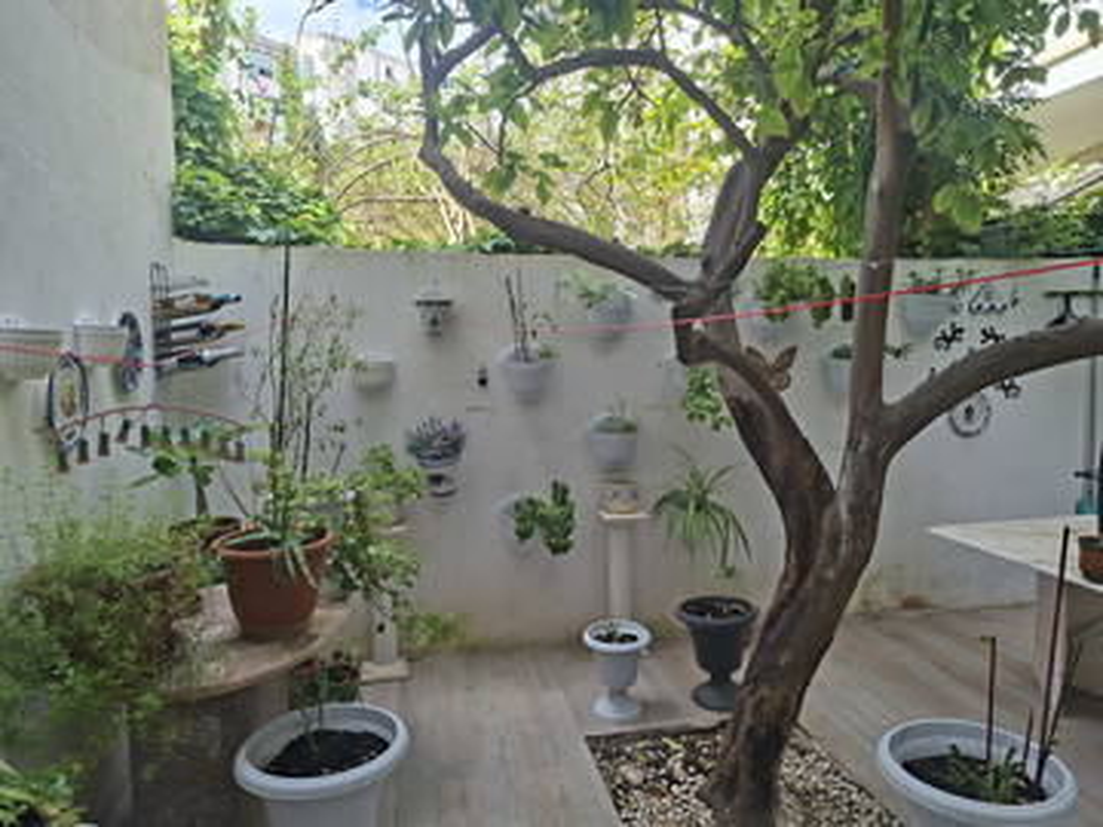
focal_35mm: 23
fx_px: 733
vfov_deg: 58.9
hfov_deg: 73.9
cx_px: 552
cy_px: 414
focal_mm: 5.54
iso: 50
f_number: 1.8
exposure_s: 1/319
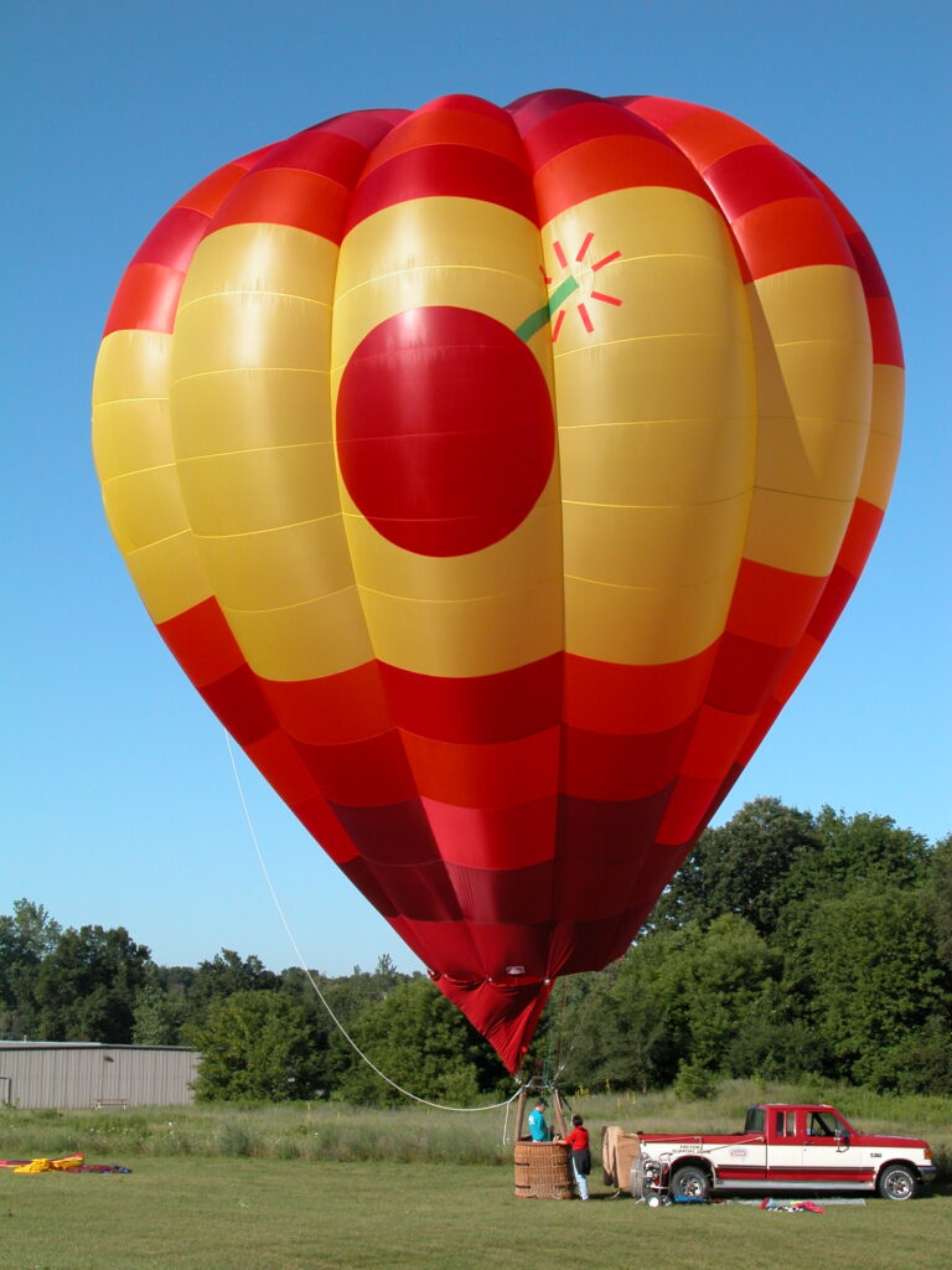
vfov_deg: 31.7
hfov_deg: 24.0
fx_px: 2237
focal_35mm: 61
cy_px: 635
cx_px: 476
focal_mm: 15.7
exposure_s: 1/407
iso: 100
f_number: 6.4
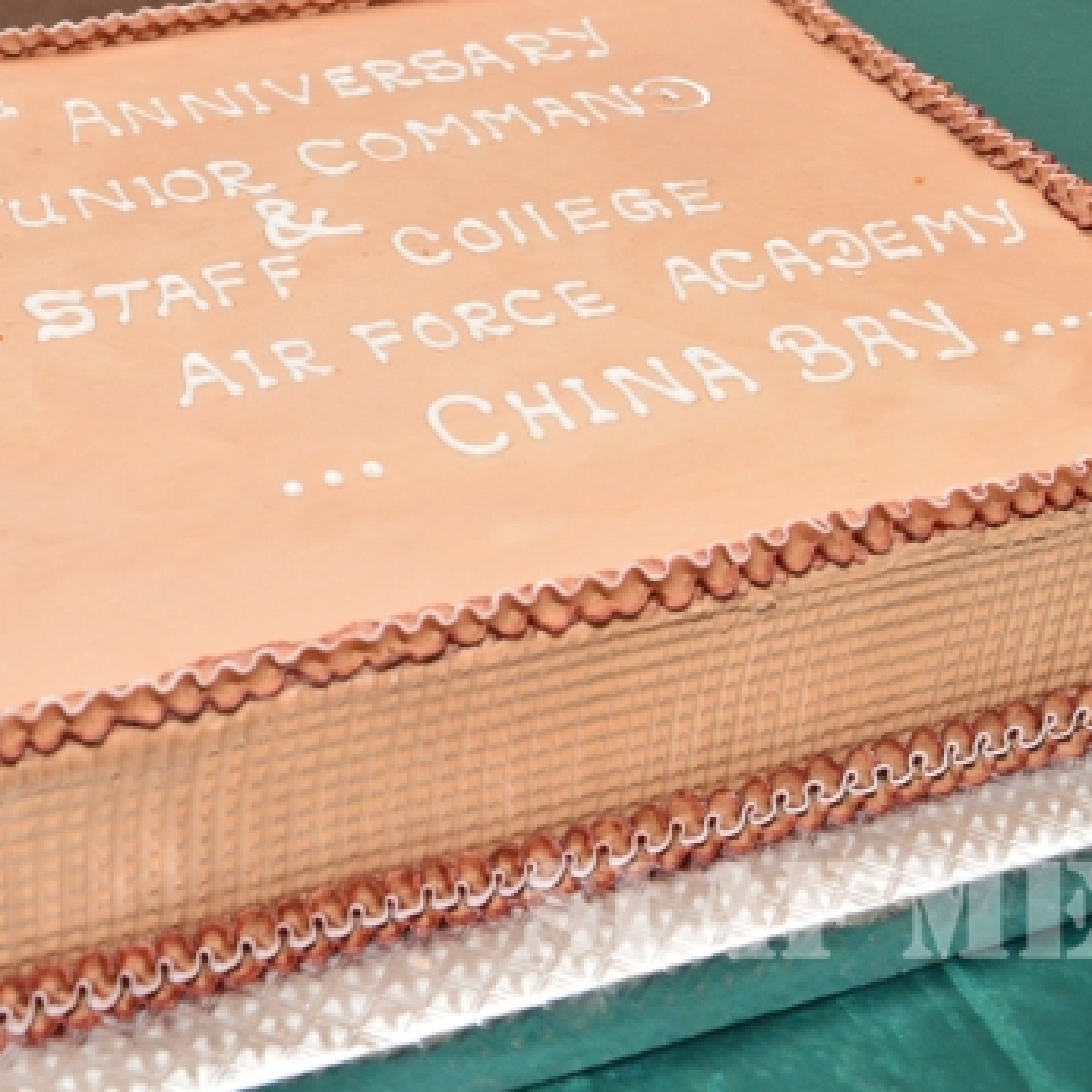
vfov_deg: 25.6
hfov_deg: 25.6
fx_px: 2391
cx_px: 376
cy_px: 368
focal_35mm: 67
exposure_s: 1/125
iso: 800
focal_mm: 26
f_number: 7.1
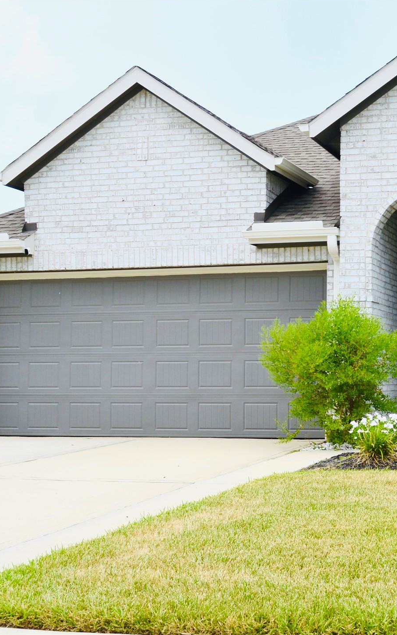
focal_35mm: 60
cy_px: 317
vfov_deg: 34.0
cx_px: 386
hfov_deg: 21.0
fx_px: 1039
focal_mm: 26
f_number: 7.1
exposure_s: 1/200
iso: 100
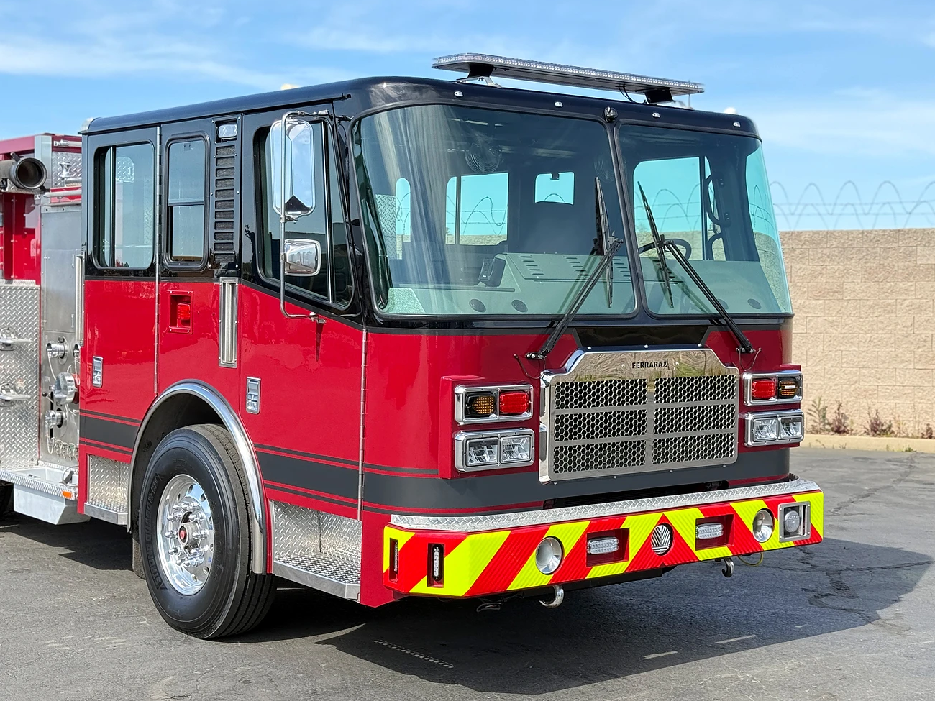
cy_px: 338
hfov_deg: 35.5
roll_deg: +0.2
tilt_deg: -0.7
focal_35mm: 54
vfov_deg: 27.0
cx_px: 485
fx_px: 1459
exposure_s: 1/1377
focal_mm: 6.76
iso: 100
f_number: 1.78
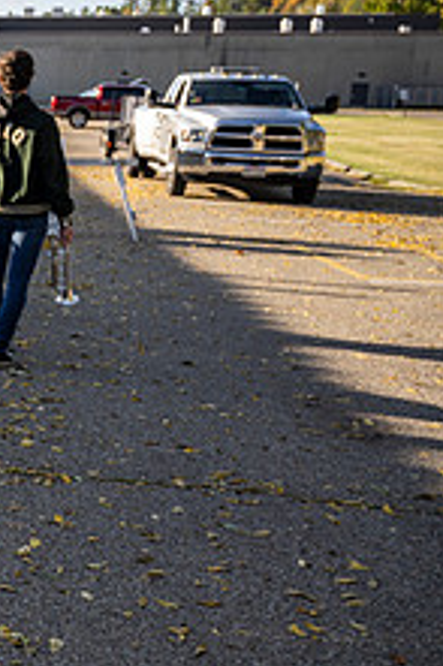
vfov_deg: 31.9
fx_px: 1165
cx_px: -425
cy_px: 288
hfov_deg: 16.7
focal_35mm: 63
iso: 125
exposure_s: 1/500
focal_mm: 24
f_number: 4
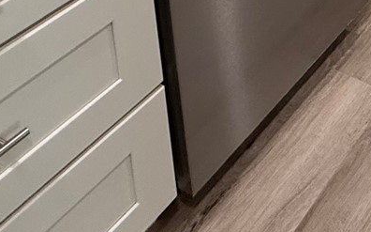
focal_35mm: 60
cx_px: 504
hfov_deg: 27.4
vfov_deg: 15.0
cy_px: -299
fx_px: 606
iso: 160
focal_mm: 2.22
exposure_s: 1/120
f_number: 2.2
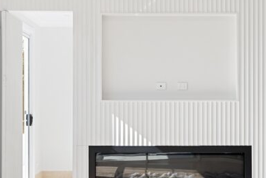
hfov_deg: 28.4
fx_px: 525
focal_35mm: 71
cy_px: 102
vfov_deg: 19.2
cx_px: 144
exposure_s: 1/25
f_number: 9
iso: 400
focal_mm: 36
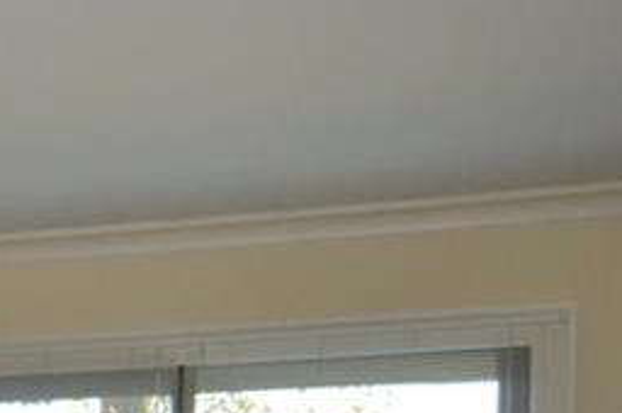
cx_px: -335
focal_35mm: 102
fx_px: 1760
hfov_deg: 17.8
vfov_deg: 12.1
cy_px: 785
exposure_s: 1/100
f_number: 4
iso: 400
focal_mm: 17
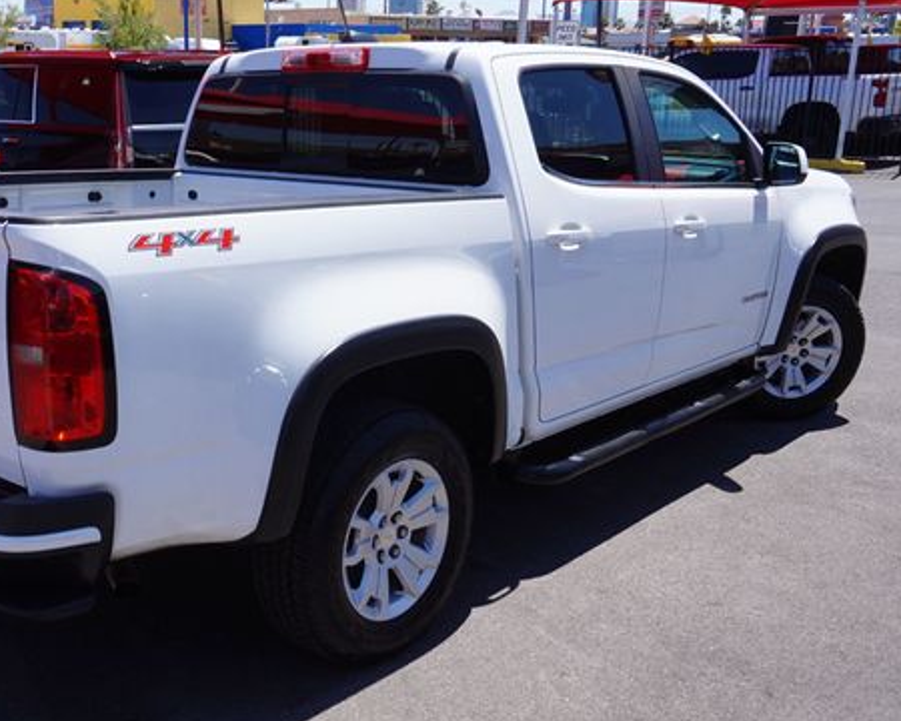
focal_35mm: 40
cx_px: 296
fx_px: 1067
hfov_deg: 45.1
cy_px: 354
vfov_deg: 37.3
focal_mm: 20
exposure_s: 1/80
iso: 100
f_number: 13
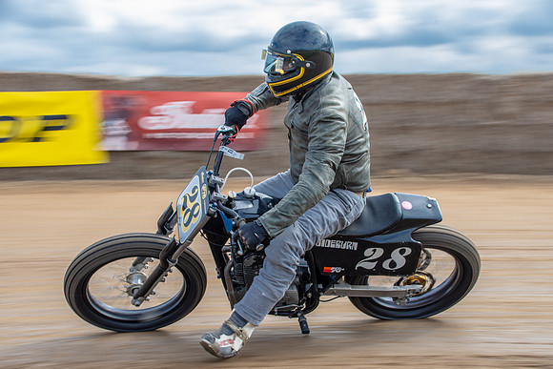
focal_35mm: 76
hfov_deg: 26.6
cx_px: 276
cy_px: 184
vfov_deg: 17.9
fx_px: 1168
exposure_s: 1/125
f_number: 8
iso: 125
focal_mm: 48
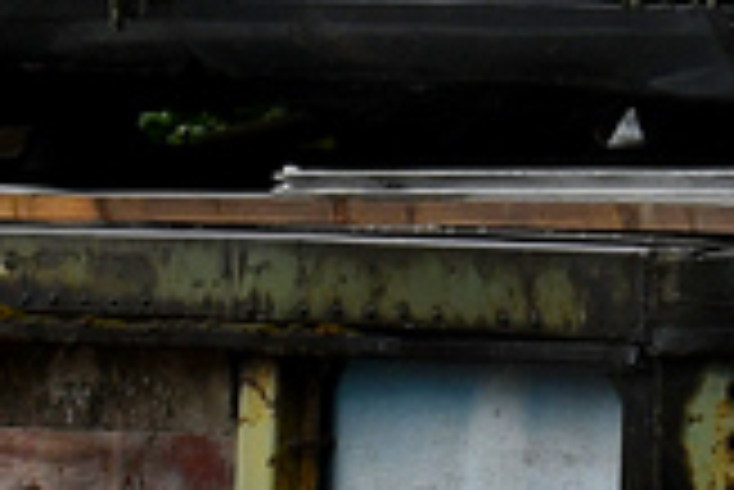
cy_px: -1059
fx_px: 10244
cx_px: 928
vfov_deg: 2.7
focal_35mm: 502
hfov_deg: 4.1
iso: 200
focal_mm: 42
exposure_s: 1/200
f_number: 6.3
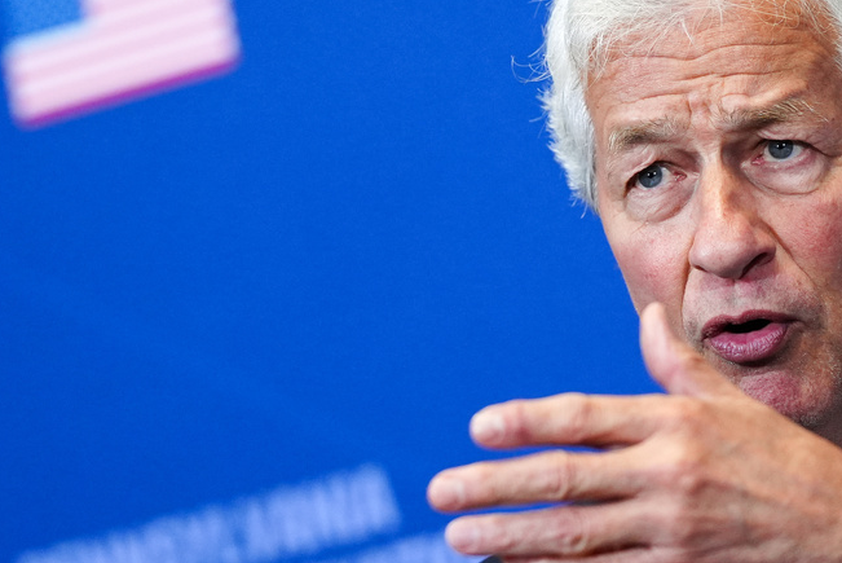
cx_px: 374
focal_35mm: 708
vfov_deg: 1.9
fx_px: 16570
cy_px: 261
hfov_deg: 2.9
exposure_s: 1/500
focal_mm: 300
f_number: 2.8
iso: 2500
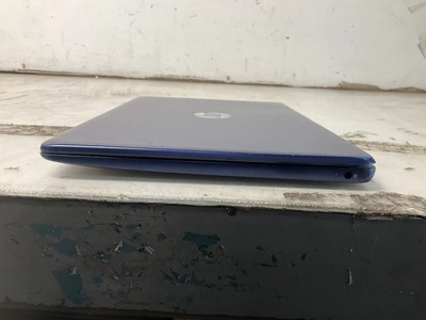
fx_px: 357
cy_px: 160
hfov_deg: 61.7
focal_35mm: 29
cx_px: 213
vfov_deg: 48.2
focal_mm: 3
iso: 50
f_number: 1.8
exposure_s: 1/60
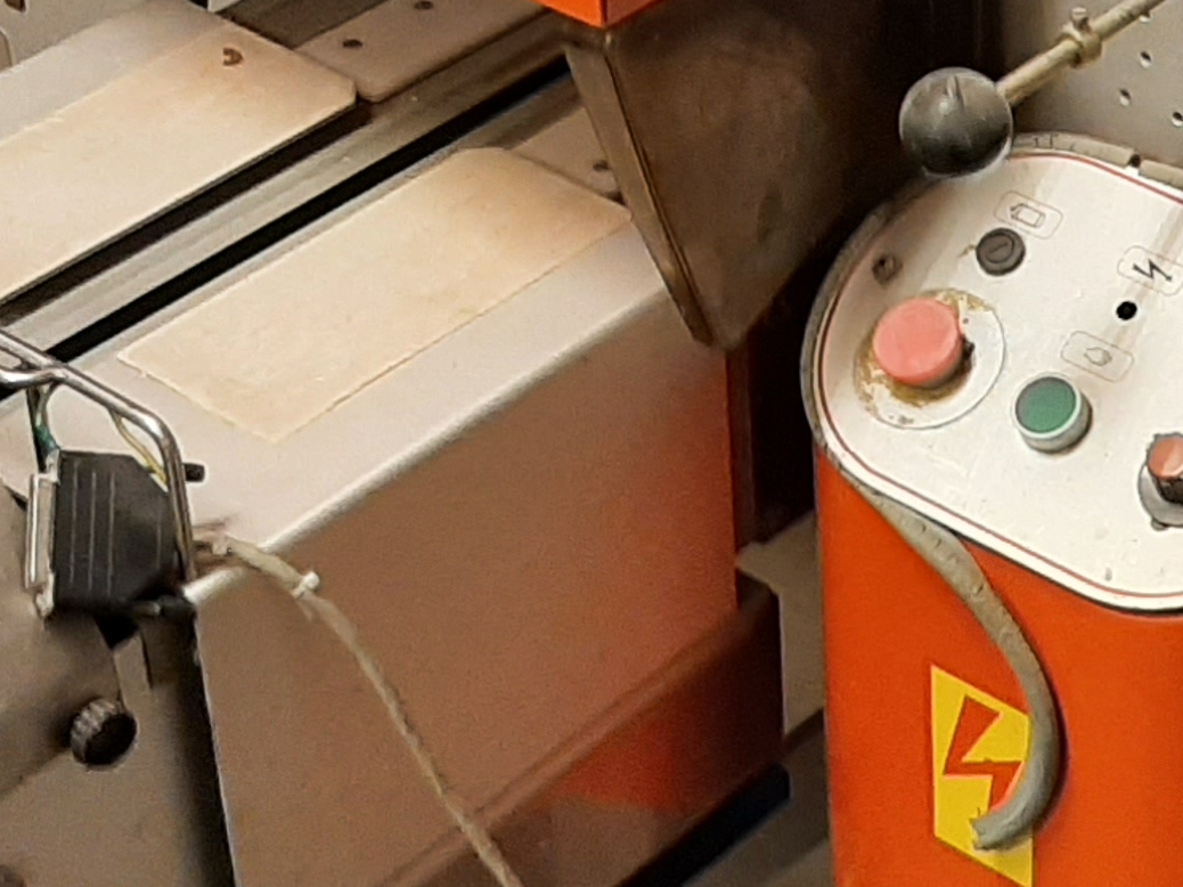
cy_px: 123
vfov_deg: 14.5
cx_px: 1186
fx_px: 3451
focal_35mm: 101
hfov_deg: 18.9
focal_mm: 3.93
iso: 200
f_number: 1.7
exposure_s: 1/50
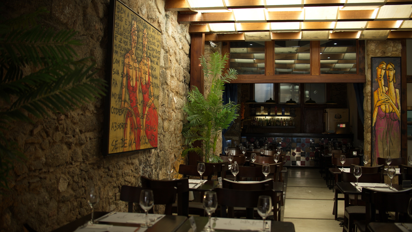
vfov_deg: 32.0
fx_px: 404
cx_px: 207
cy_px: 111
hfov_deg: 54.0
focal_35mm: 37
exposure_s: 1/50
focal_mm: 35
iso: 200
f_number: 3.5
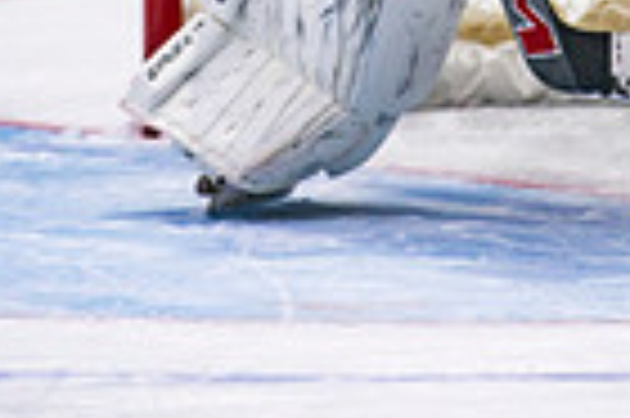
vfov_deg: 1.7
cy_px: -438
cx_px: 450
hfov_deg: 2.6
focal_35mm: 787
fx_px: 13756
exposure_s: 1/640
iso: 1000
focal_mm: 190
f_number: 2.8
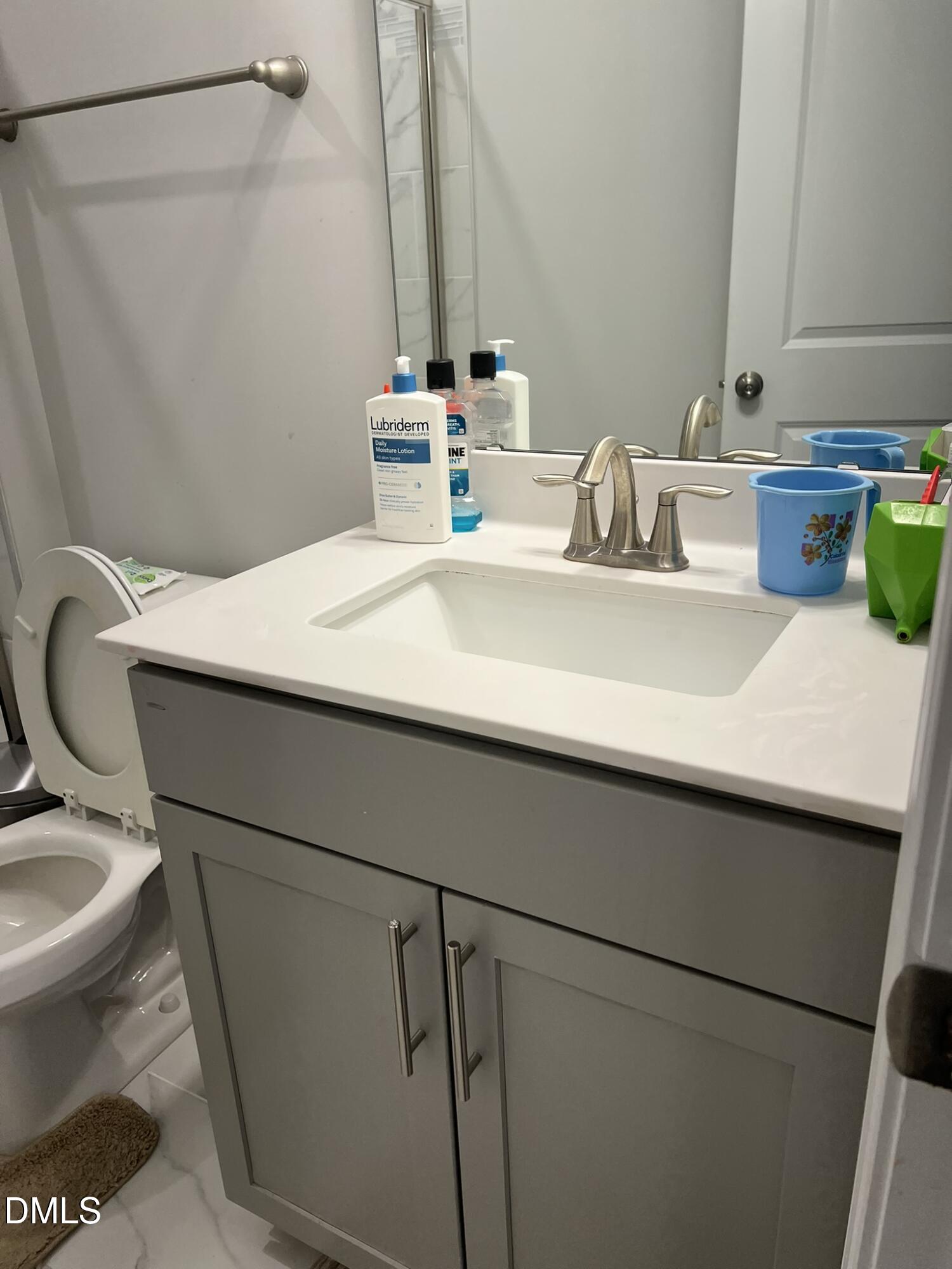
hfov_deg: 53.1
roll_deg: +2.2
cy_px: 634
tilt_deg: -21.9
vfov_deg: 67.3
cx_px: 476
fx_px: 953
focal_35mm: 26
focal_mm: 5.7
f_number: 1.5
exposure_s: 1/120
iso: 80
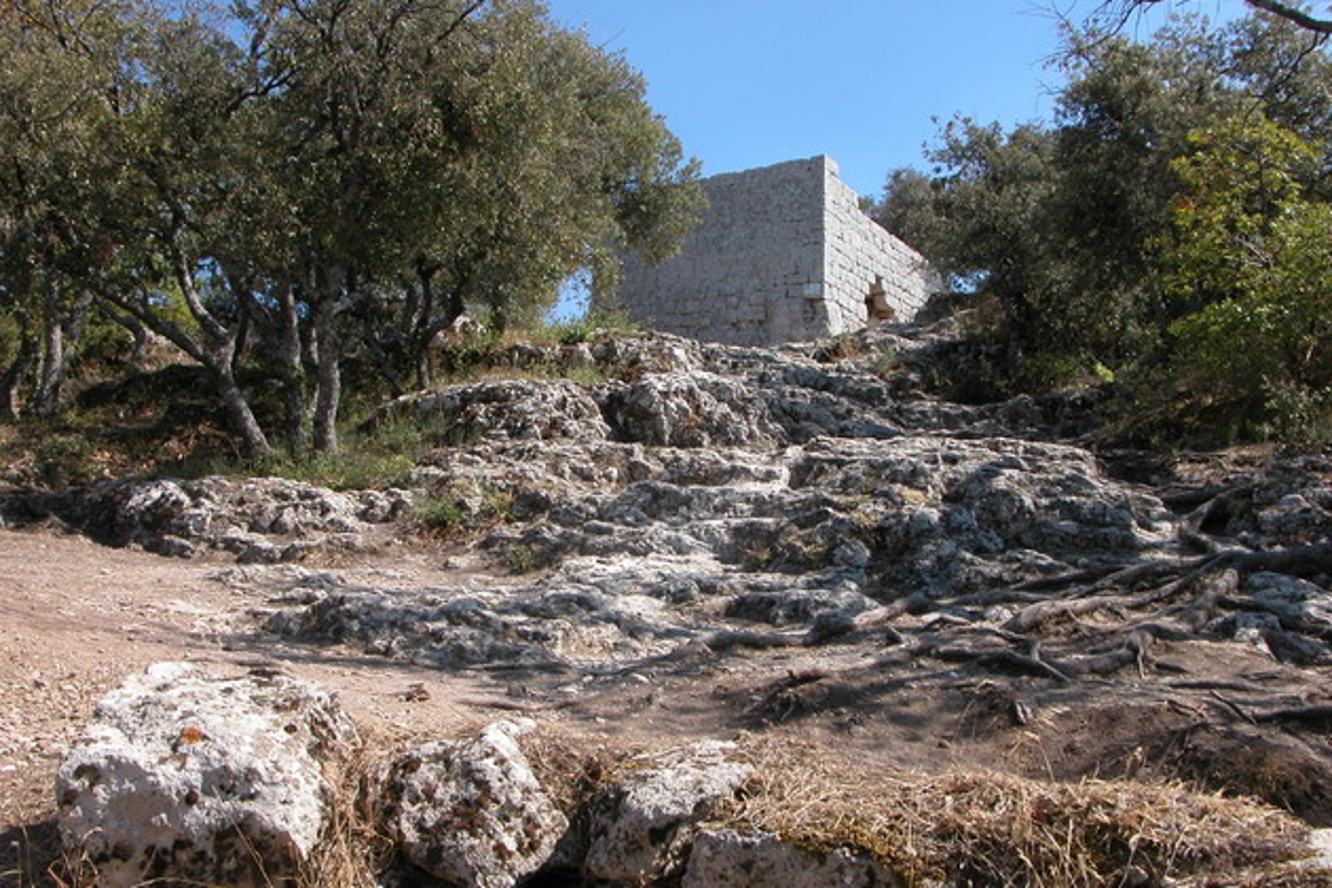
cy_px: 499
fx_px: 1369
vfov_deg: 35.9
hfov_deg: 51.9
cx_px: 666
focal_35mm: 37
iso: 100
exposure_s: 1/303
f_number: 5.6
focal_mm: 8.9
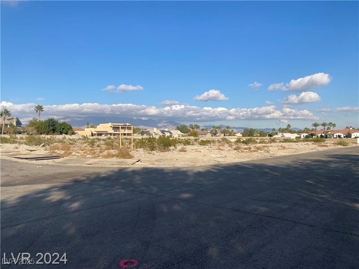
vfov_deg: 53.1
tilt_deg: -1.1
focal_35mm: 26
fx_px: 270
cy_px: 134
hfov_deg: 67.3
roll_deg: +1.0
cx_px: 180
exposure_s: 1/3300
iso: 32
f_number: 1.8
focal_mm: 4.25
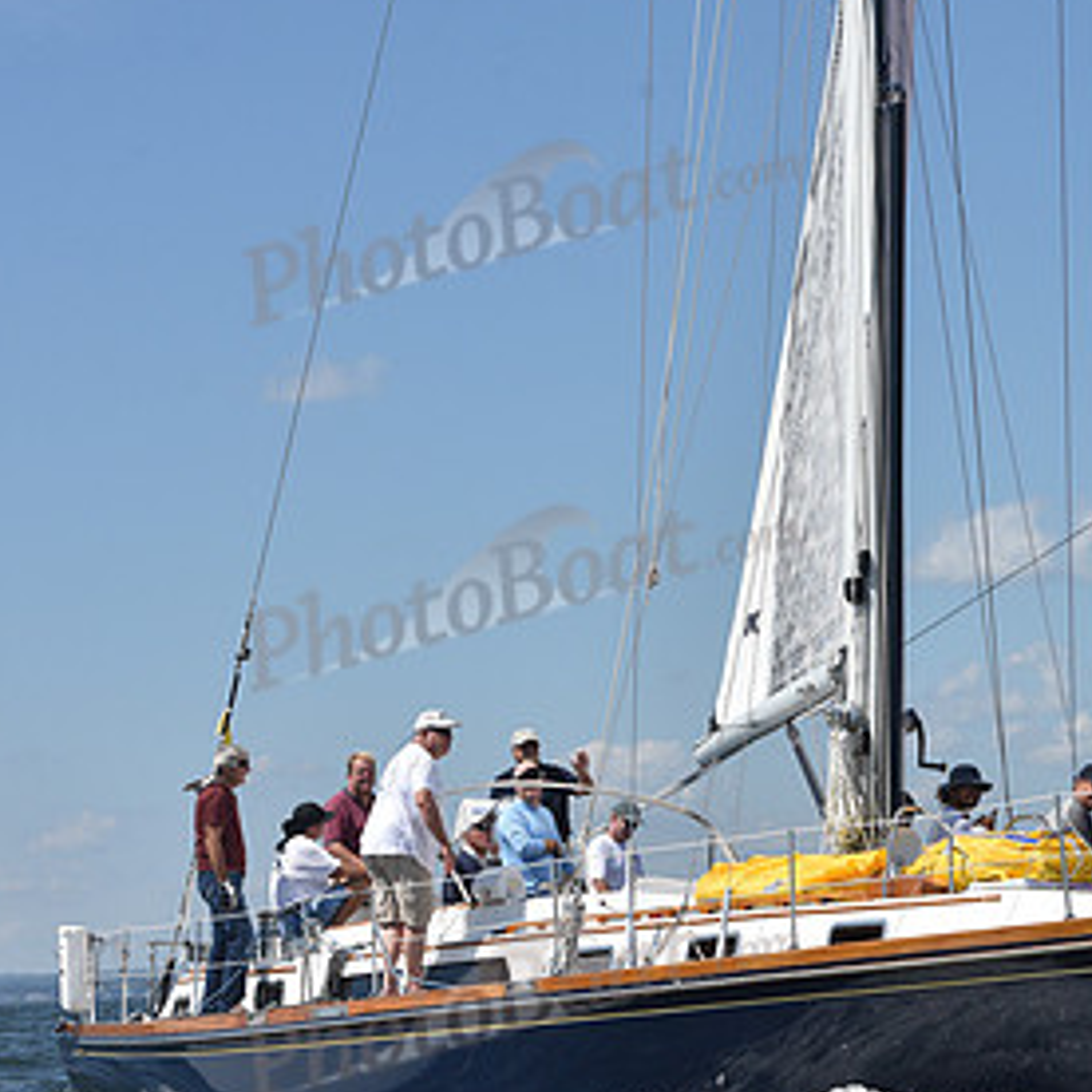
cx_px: 1009
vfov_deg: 13.9
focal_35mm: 125
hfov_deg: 13.8
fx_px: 4461
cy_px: 738
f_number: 9
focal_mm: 70
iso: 320
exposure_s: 1/1250
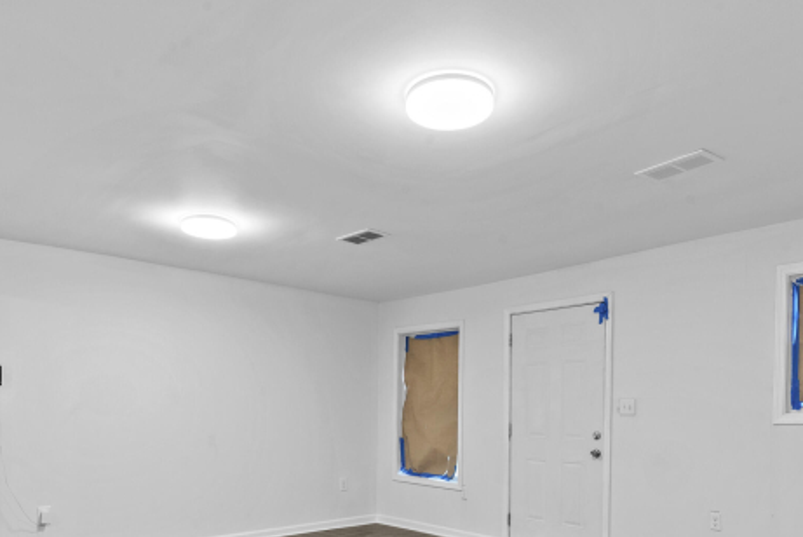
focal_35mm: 26
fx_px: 580
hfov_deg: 69.4
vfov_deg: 47.2
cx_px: 403
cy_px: 422
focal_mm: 16
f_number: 11
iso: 400
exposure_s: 1.3
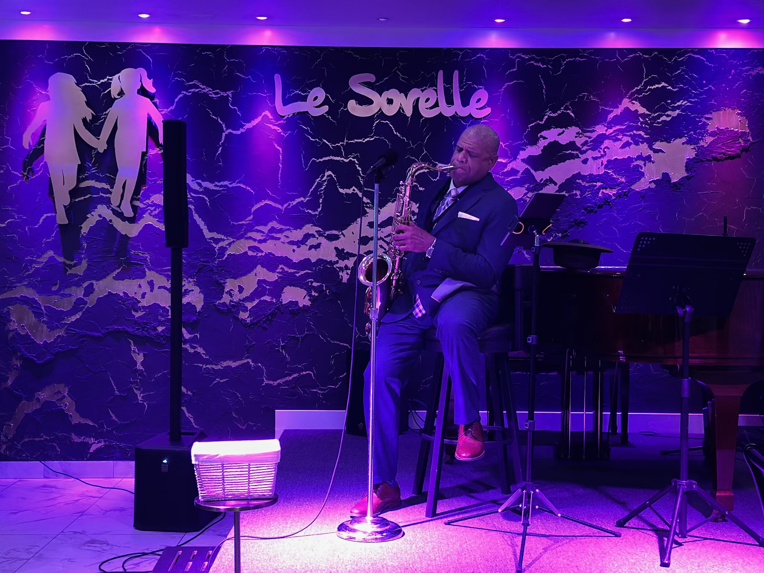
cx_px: 382
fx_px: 1059
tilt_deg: -2.1
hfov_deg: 39.7
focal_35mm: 48
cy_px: 286
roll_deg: -0.8
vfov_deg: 30.3
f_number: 1.78
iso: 1600
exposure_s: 1/14
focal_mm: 6.86
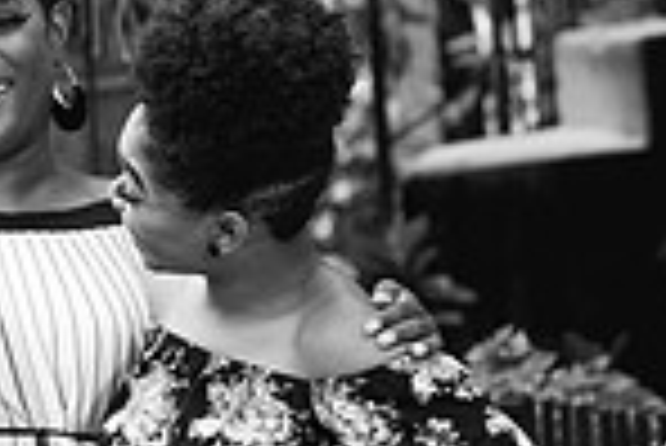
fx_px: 10851
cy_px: 403
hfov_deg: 3.5
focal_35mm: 586
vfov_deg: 2.4
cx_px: -594
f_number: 5.6
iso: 320
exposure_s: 1/640
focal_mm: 150
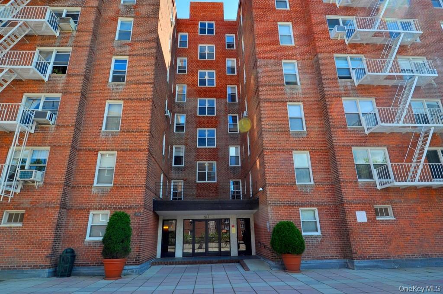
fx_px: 240
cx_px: 222
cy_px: 147
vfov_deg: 63.1
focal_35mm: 20
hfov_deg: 85.5
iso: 200
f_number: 7.1
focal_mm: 13
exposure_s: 1/200
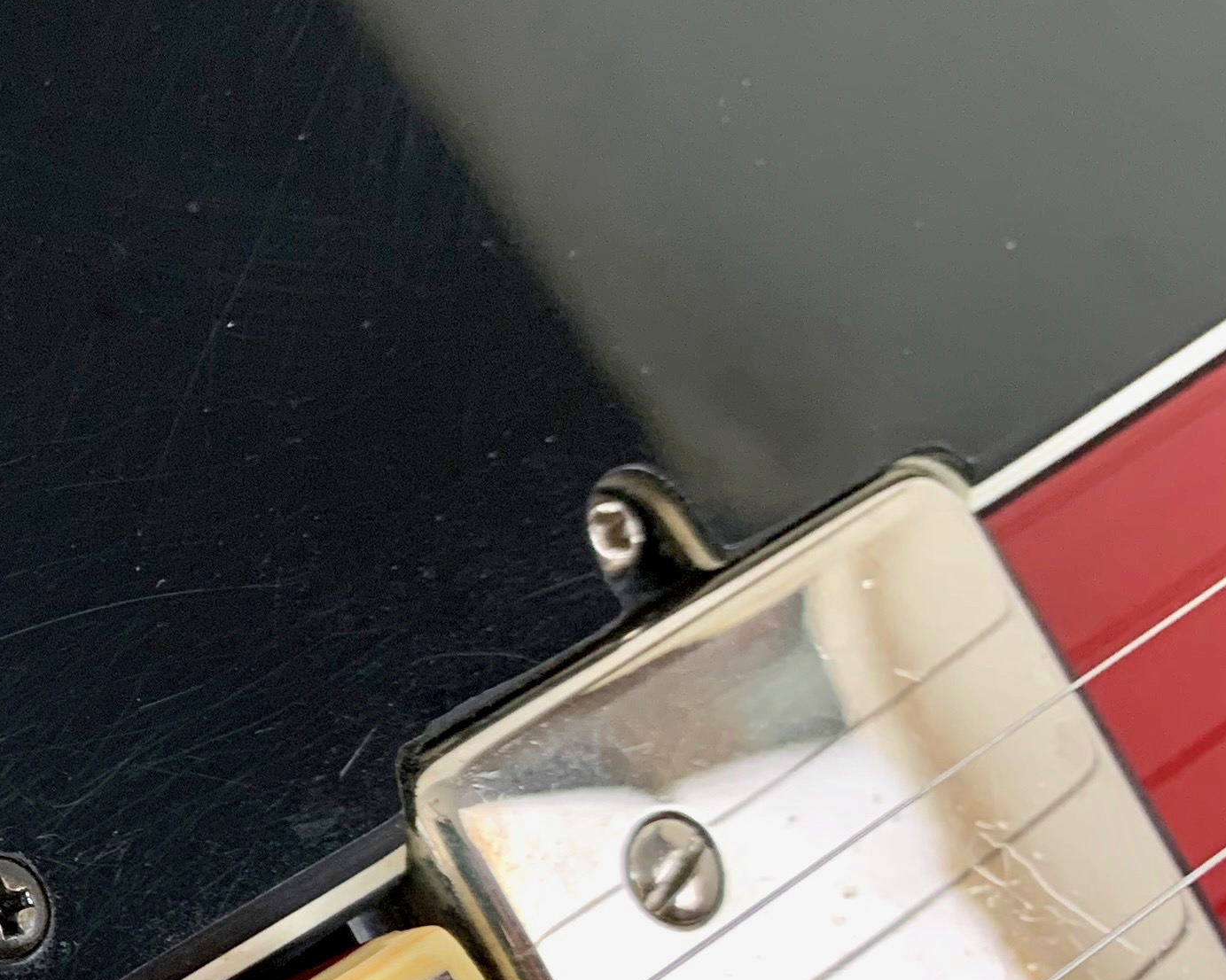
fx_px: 2685
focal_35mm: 74
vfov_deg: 20.4
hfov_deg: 22.4
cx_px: -468
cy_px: 835
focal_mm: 4.25
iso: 100
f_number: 1.8
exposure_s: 1/100
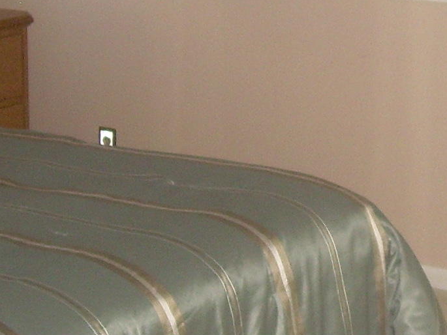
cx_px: 417
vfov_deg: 11.7
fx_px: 1627
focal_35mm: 126
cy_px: 79
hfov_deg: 15.4
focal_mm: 6.3
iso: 183
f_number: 2.8
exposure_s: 1/60
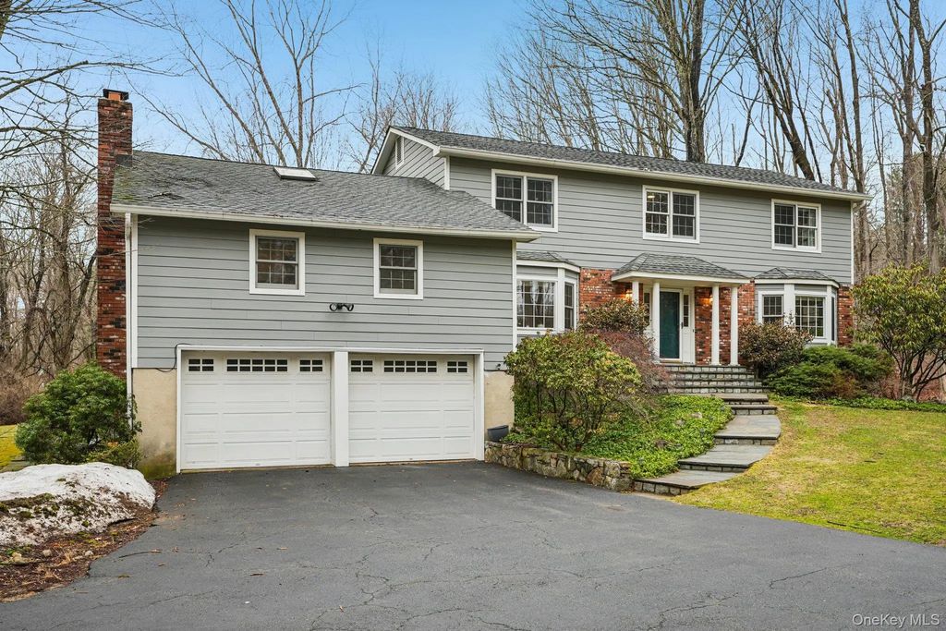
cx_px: 473
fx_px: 815
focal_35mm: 31
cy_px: 316
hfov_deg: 60.3
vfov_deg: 42.3
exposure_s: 1/40
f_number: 8
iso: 125
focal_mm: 31
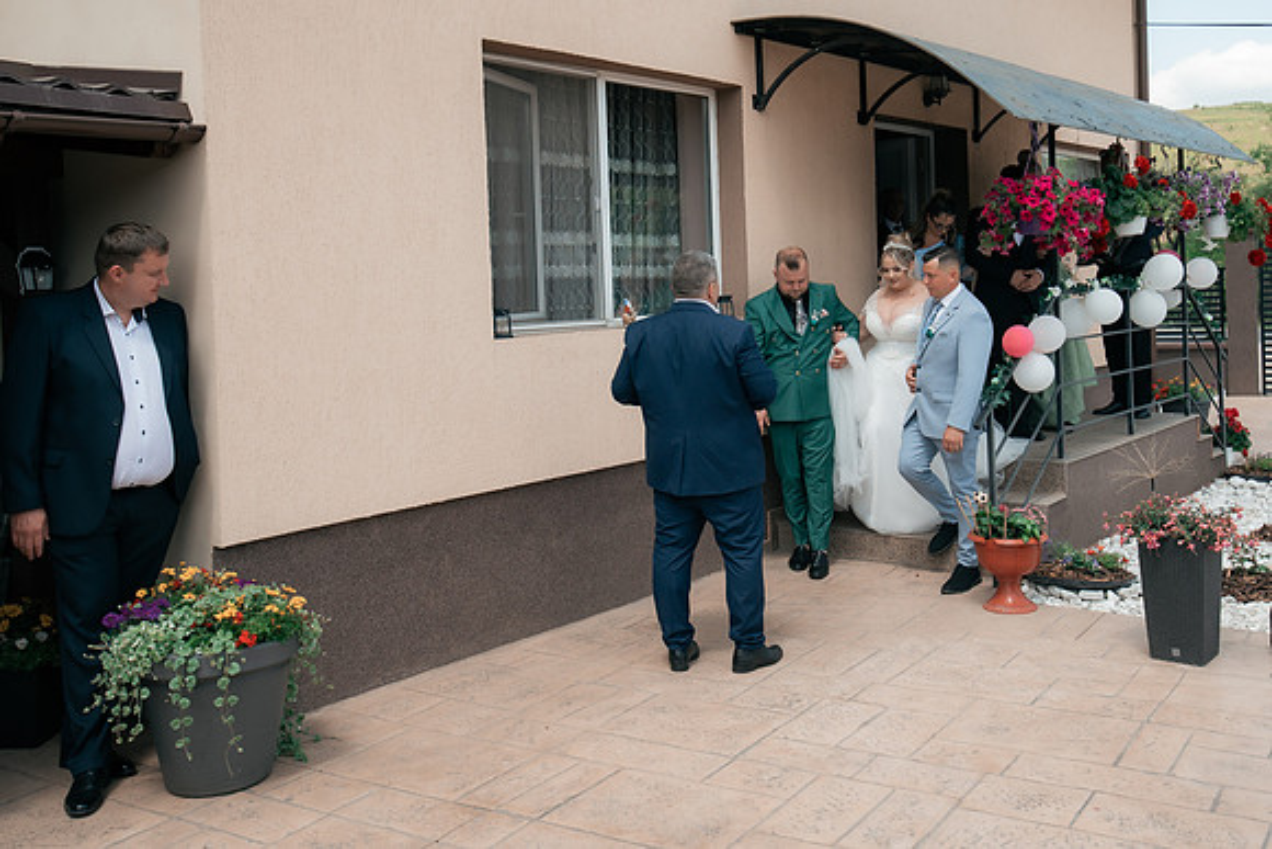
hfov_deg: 51.7
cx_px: 683
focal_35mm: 37
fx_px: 1312
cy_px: 324
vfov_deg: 35.7
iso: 320
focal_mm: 30
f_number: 4
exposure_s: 1/1600
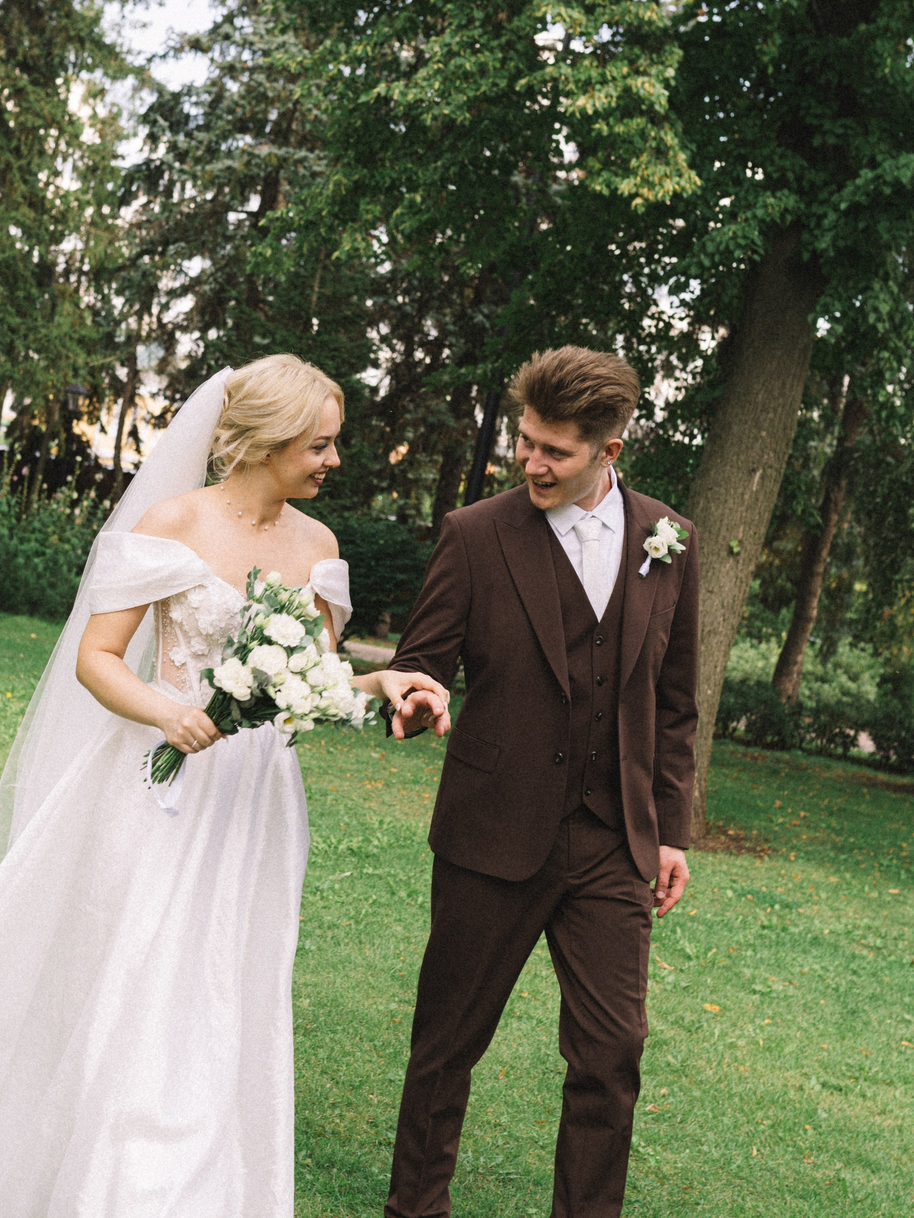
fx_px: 1937
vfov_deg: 34.9
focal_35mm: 55
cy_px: 523
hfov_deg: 26.5
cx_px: 361
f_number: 4
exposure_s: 1/400
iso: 320
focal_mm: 35
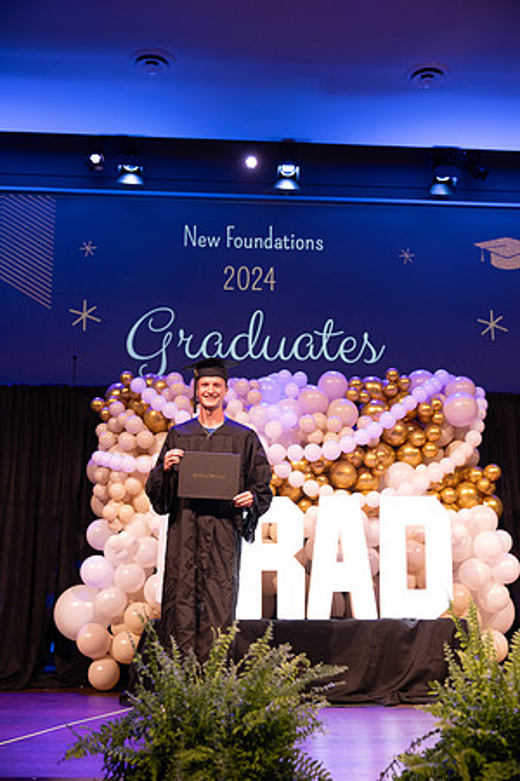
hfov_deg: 33.4
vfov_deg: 48.5
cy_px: 390
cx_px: 260
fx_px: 867
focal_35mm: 40
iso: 1600
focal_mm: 40
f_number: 4
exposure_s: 1/200
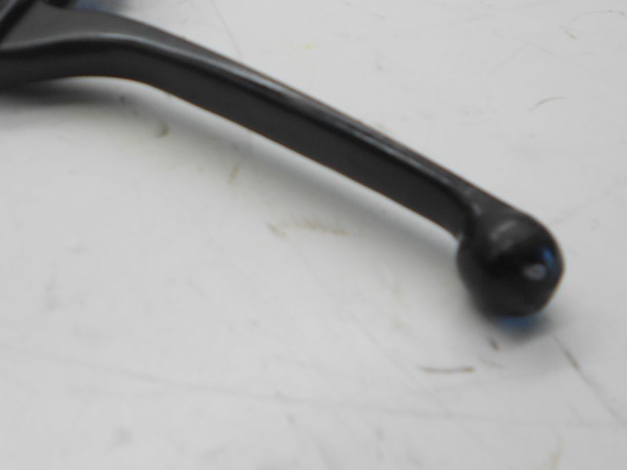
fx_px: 833
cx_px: 187
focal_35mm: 46
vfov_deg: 30.9
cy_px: 112
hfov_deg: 40.5
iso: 80
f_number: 3.2
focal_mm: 4.6
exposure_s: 1/60
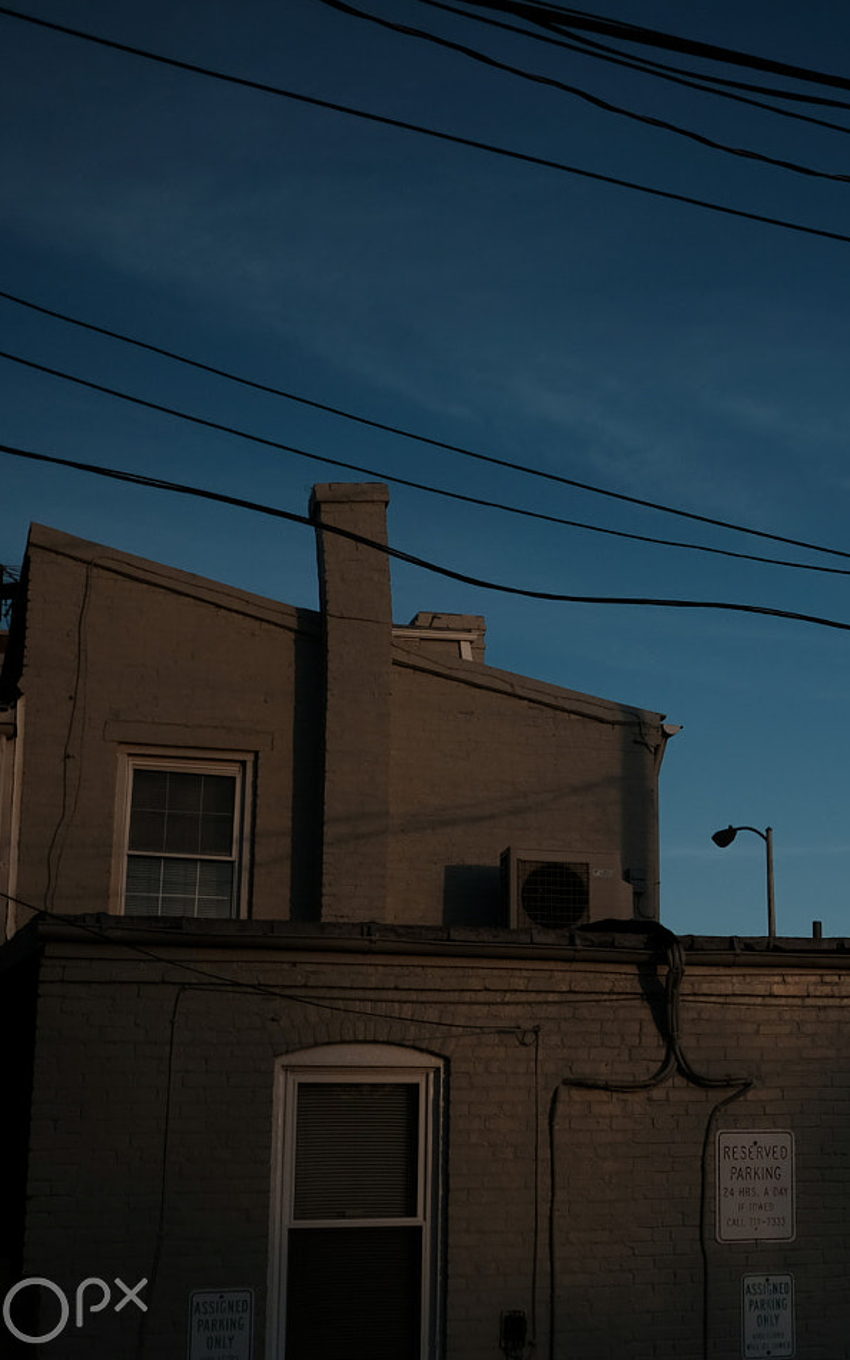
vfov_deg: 34.0
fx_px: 2223
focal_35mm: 60
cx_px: 937
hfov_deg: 20.6
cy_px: 737
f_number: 2
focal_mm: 23
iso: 200
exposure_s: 1/6400
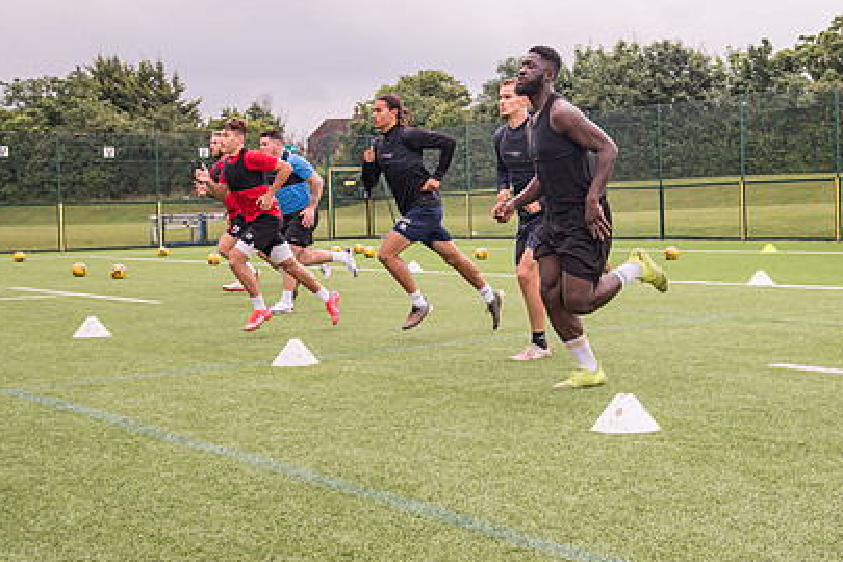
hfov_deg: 31.7
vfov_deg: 21.5
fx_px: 1475
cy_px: 229
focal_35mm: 63
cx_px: 543
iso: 400
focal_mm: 44
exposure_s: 1/1250
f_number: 5
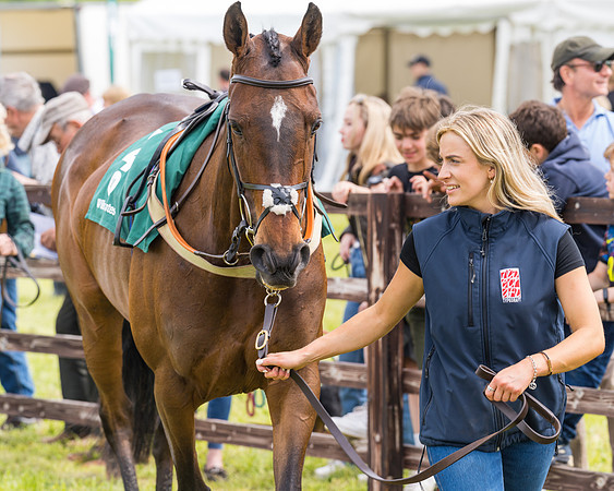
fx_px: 3157
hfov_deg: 11.1
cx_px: 421
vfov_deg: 8.9
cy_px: 246
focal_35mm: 174
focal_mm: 135
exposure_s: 1/200
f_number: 4.5
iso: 50
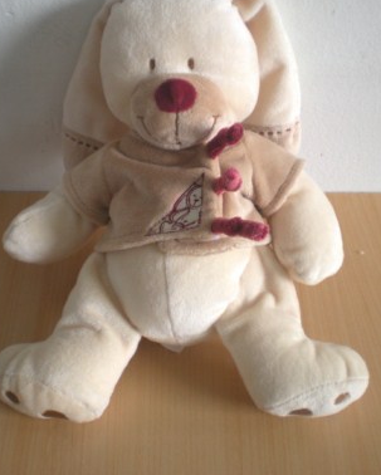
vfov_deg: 36.5
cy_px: 199
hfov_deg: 29.7
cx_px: 186
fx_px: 718
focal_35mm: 51
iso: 110
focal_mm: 6.3
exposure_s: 1/64.8
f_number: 3.1
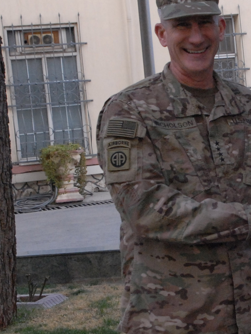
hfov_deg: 14.4
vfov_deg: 19.5
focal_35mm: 100
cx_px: 269
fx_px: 971
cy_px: 182
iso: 1000
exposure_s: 1/125
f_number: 5.6
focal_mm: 23
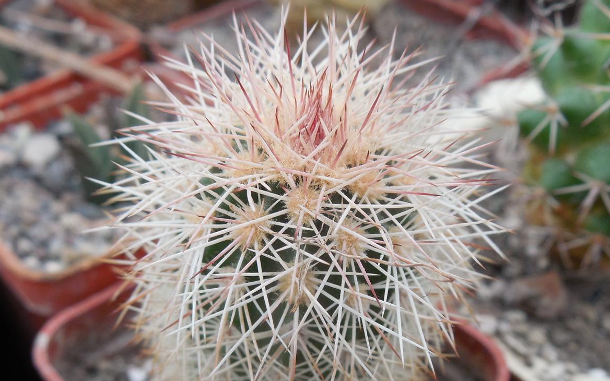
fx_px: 748
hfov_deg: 44.4
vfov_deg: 28.4
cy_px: 256
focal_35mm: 45
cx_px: 311
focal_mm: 5.6
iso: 125
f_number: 3.6
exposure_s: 1/80
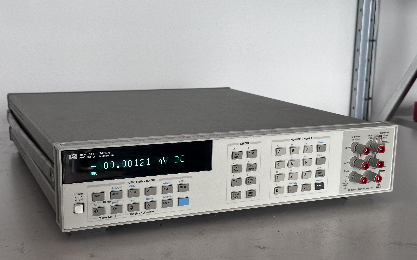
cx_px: 209
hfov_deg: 39.6
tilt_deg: -12.3
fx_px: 580
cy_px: 149
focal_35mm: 51
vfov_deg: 25.3
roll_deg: -1.1
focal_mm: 6.86
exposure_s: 1/60
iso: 125
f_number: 1.78
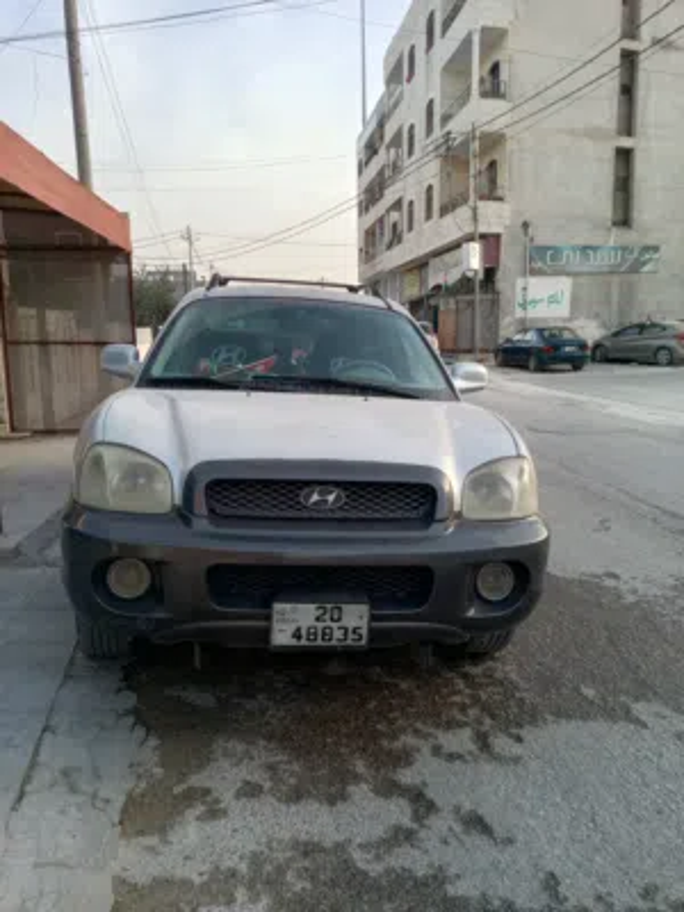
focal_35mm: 26
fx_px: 685
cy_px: 456
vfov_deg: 67.3
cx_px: 342
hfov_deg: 53.1
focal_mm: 3.64
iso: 102
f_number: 1.85
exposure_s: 1/210
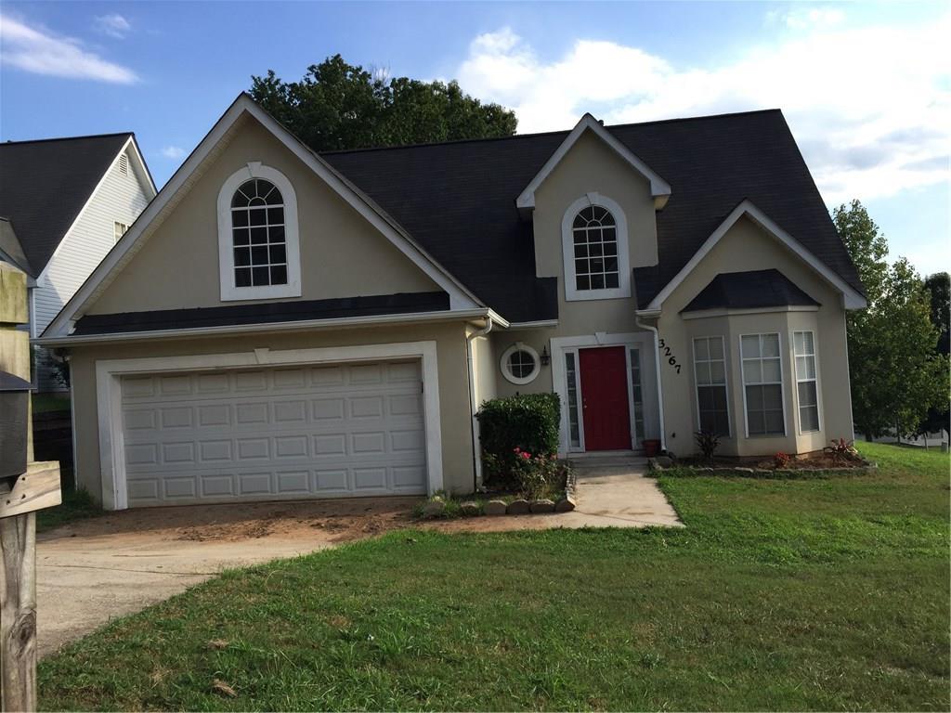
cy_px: 356
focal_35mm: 29
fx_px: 797
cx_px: 476
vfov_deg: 48.2
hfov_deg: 61.7
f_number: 2.2
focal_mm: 4.15
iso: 32
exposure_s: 1/989
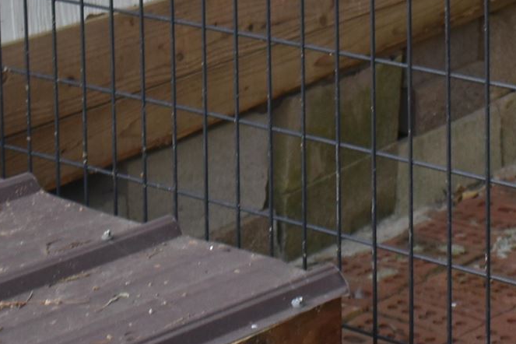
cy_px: -149
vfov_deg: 9.6
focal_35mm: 139
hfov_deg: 14.7
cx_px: 413
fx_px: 1992
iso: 220
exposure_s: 1/30
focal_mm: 20
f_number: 3.5
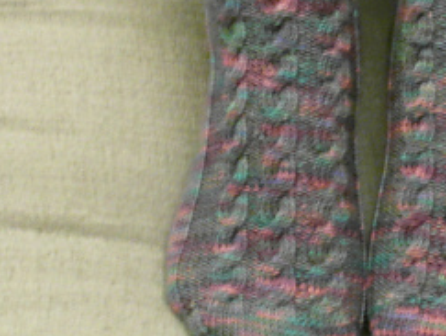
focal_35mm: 163
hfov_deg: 12.1
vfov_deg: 9.1
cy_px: 77
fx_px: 2103
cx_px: 363
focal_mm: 10.2
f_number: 4
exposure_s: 1/2
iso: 400
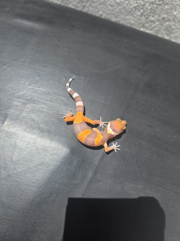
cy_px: 120
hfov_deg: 58.9
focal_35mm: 23
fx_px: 159
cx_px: 90
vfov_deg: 73.9
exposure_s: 1/2921
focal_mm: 5.4
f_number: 1.8
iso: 40
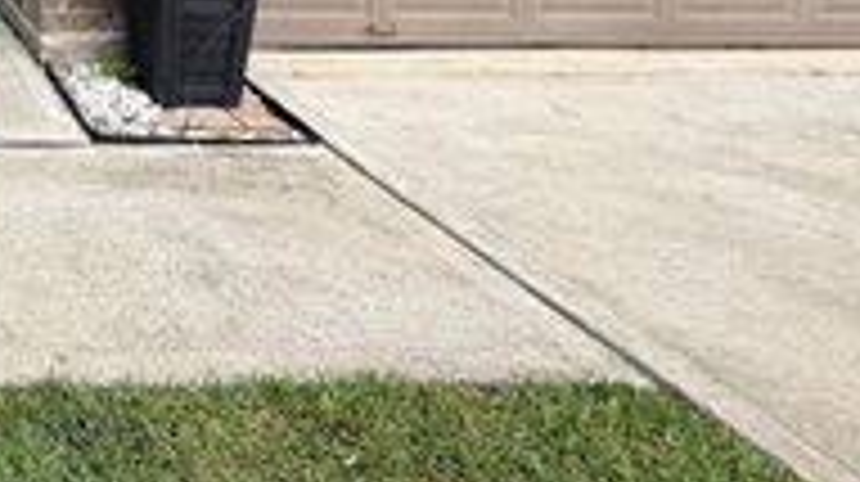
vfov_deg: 25.5
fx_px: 911
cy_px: -142
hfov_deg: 38.0
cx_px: -167
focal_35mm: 40
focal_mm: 2.22
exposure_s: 1/770
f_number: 2.2
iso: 32
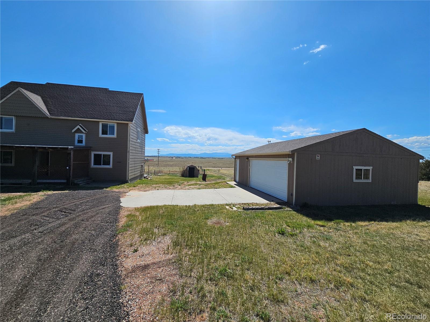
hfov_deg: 106.2
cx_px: 215
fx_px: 161
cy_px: 161
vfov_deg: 89.9
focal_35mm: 13
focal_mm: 2.2
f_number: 2.2
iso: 50
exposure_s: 1/3829
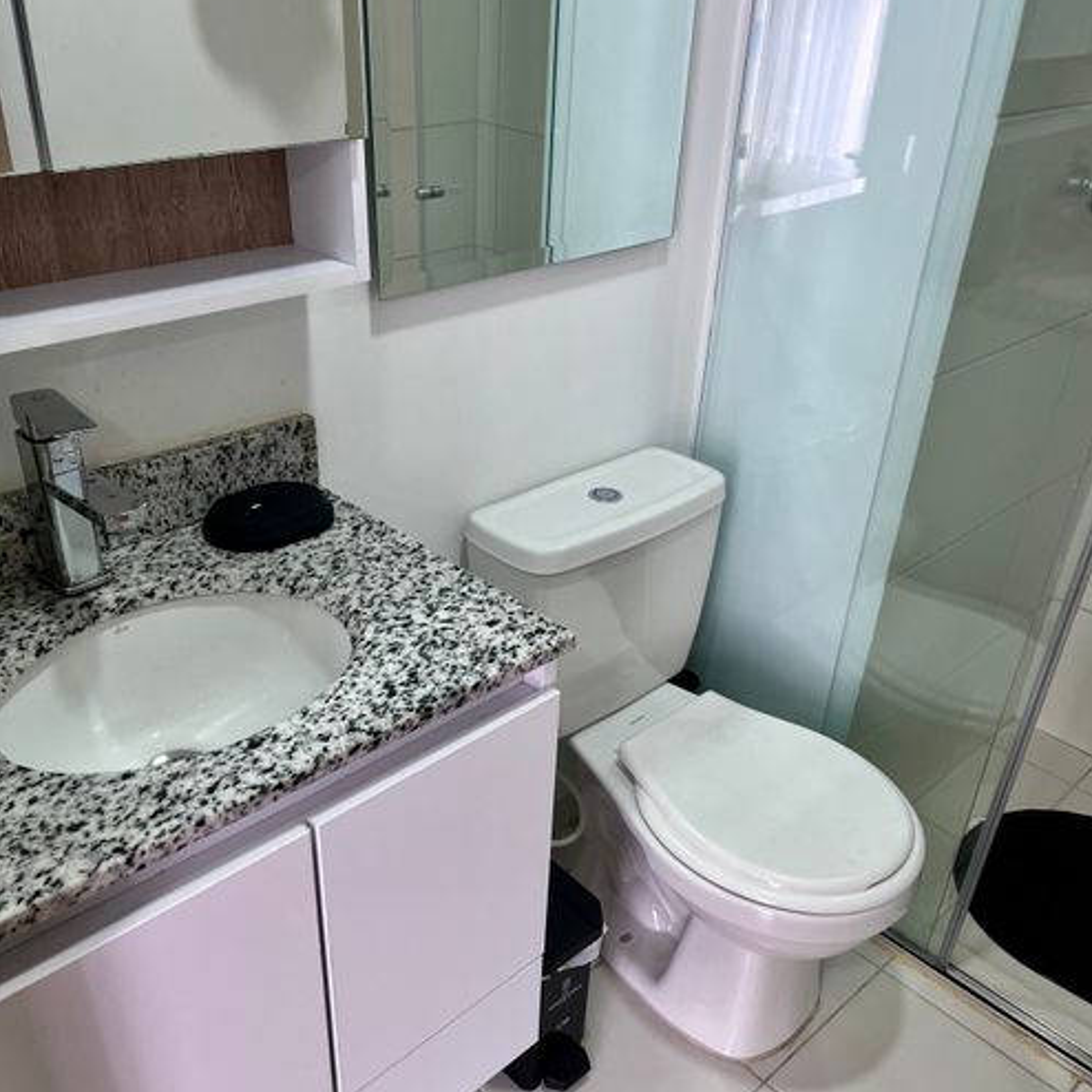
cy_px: 631
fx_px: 1106
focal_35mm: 31
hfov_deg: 52.5
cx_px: 550
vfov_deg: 52.3
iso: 100
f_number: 1.6
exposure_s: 1/120
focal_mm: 5.1
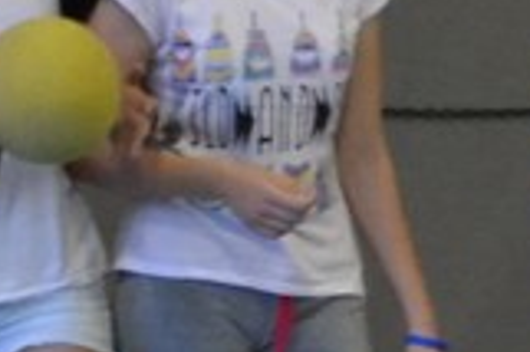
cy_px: 258
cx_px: 1159
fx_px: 7739
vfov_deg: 2.6
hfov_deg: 3.9
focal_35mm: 526
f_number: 5.6
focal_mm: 55
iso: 3200
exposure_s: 1/30
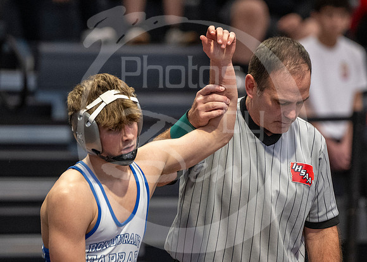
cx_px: 219
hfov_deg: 4.9
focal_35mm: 409
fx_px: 4259
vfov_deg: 3.5
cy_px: 155
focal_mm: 185
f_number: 2.8
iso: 3200
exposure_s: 1/1000
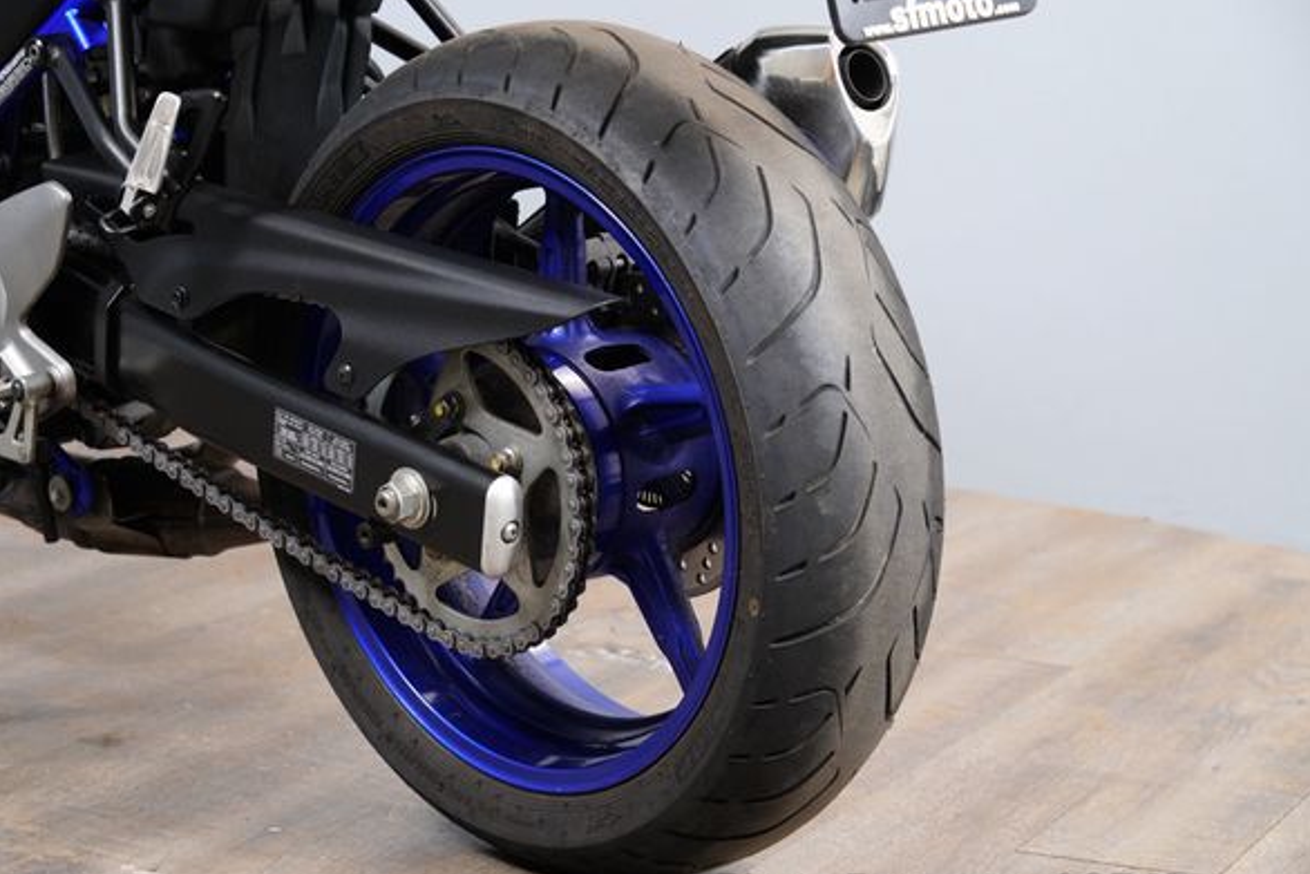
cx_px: 604
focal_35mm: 106
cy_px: 457
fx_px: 3858
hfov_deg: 19.3
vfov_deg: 12.9
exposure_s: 1/100
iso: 5000
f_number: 7.1
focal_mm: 97
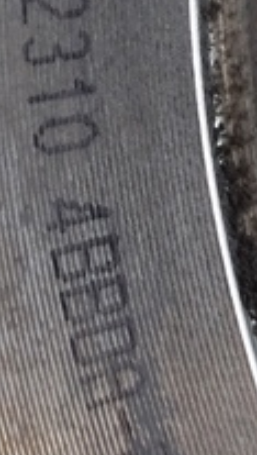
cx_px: 79
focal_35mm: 121
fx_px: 1461
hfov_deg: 10.0
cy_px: 180
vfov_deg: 17.7
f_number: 1.7
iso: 500
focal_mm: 5.31
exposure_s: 1/20
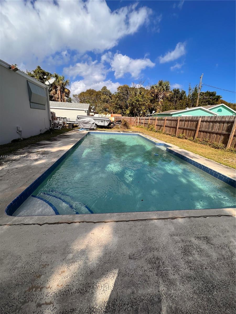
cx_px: 118
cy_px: 157
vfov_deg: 106.2
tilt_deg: -16.8
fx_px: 118
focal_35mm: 13
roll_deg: -2.3
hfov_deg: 89.9
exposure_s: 1/1376
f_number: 1.8
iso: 32
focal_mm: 1.57
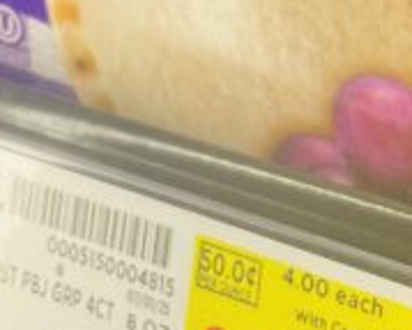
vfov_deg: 9.5
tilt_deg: -11.8
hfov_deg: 13.3
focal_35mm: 145
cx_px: 269
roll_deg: +0.1
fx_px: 1767
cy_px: -448
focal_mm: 4.2
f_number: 1.6
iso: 64
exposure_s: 1/120
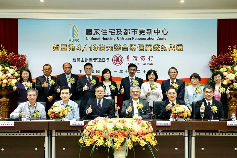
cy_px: 79
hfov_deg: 53.1
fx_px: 237
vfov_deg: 36.9
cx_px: 118
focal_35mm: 36
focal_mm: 36
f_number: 6.3
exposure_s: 1/125
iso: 2500
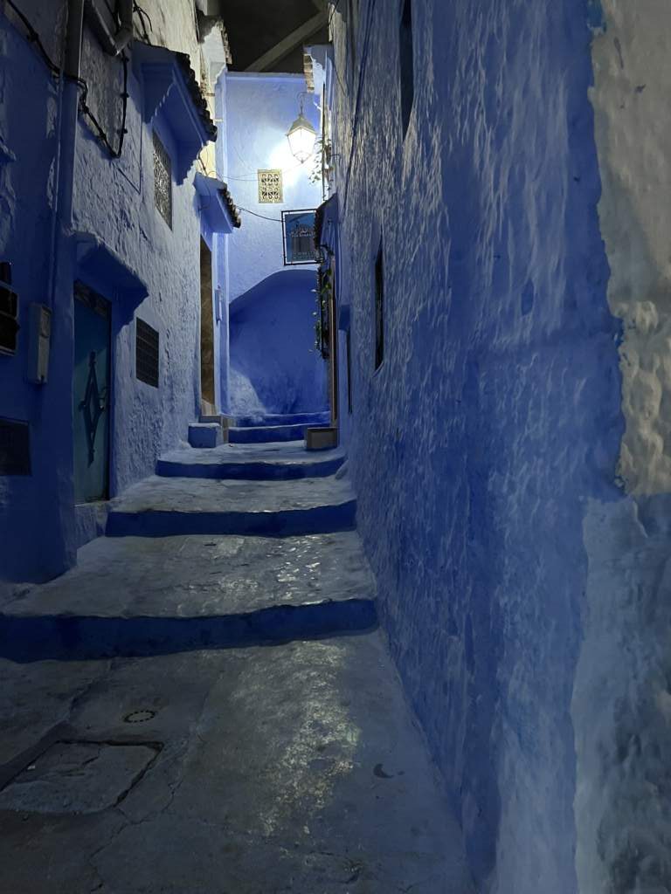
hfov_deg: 53.1
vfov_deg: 67.3
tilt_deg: +2.7
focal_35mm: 26
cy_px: 447
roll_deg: +1.0
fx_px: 672
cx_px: 336
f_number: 1.5
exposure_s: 1/25
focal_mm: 5.7
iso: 800
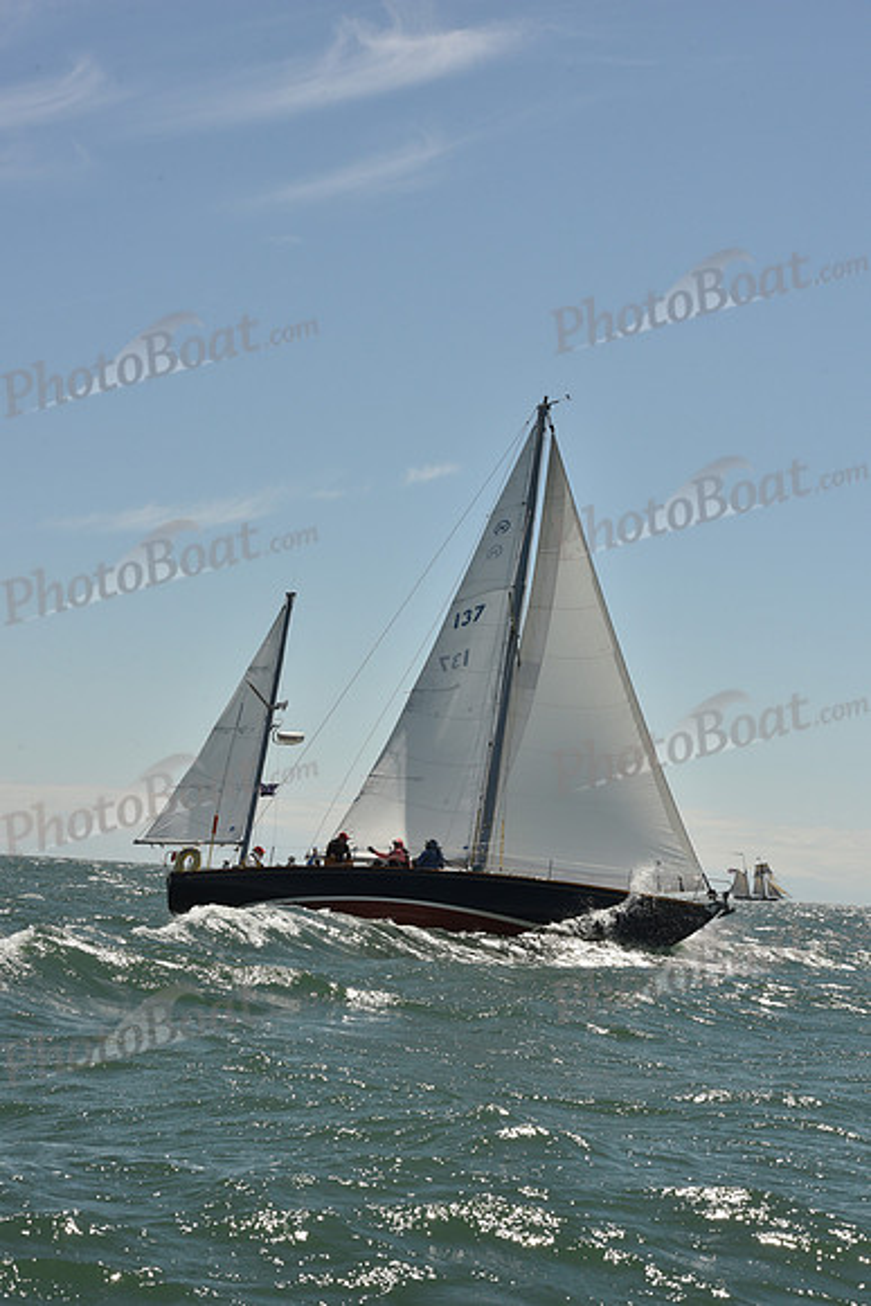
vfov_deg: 28.8
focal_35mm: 70
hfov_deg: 19.5
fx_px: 2539
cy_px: 653
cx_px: 436
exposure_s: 1/800
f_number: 14
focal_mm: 70
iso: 320
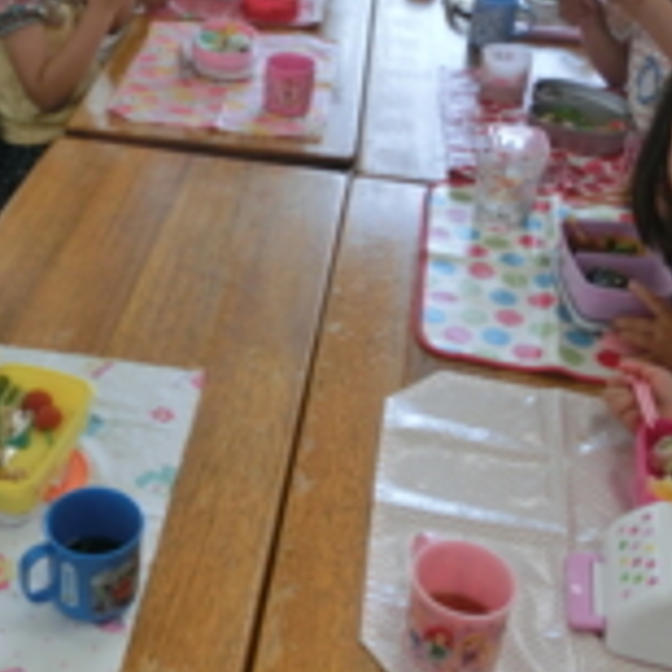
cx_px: 183
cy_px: 170
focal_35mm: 55
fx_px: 1208
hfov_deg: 30.7
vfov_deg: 30.6
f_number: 3
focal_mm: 4.24
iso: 100
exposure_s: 1/125
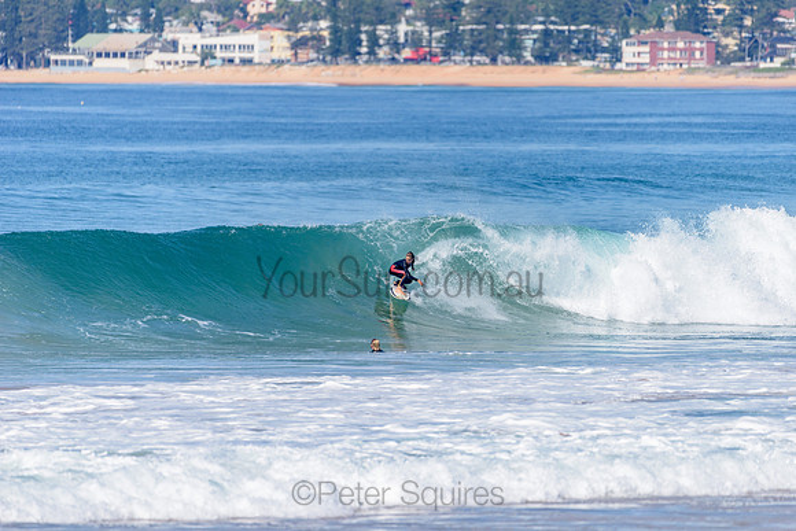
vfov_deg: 2.8
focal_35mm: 500
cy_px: 266
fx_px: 11058
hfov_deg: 4.1
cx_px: 398
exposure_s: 1/2000
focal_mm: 500
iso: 125
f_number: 5.6
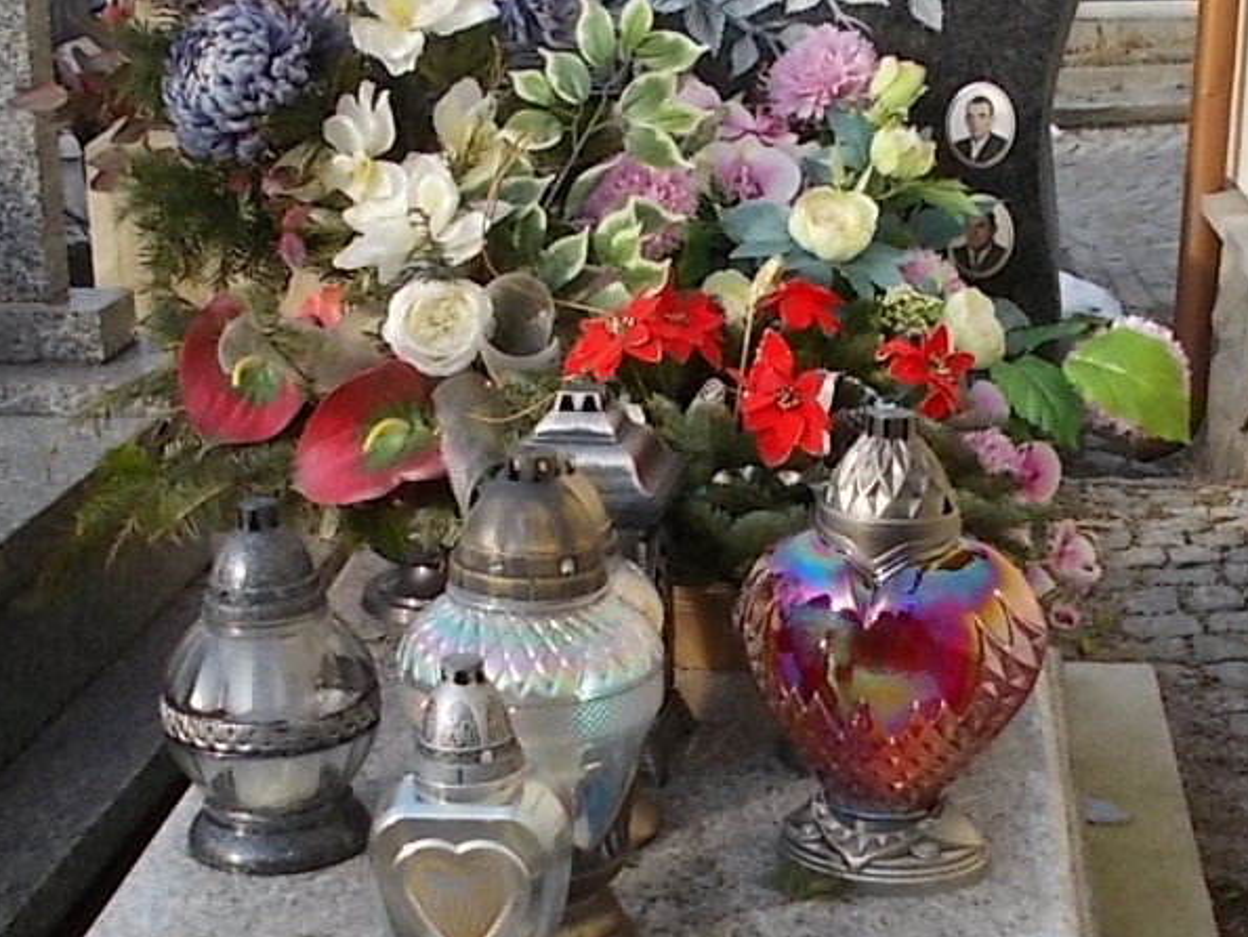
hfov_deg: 27.8
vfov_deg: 21.0
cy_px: 569
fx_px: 2525
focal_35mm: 70
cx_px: 656
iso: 80
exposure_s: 1/500
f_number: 3.2
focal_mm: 4.6
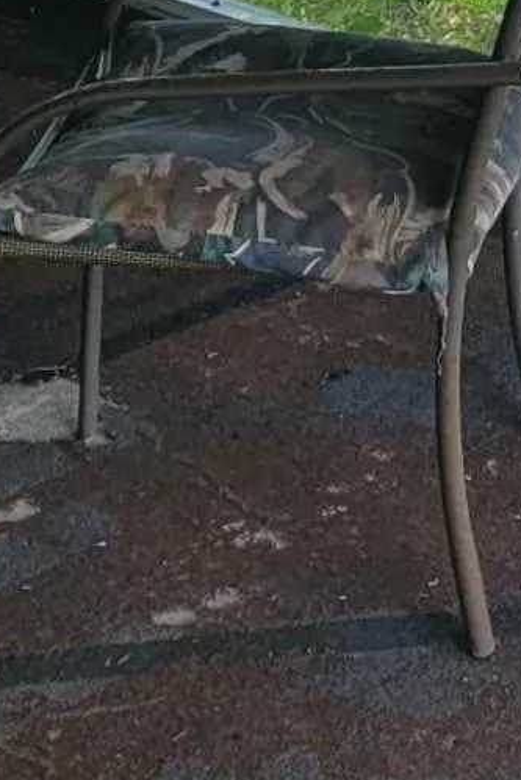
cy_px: -533
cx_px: 1106
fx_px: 3384
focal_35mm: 156
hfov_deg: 8.3
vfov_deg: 12.3
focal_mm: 5.4
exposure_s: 1/214
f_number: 1.8
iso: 40
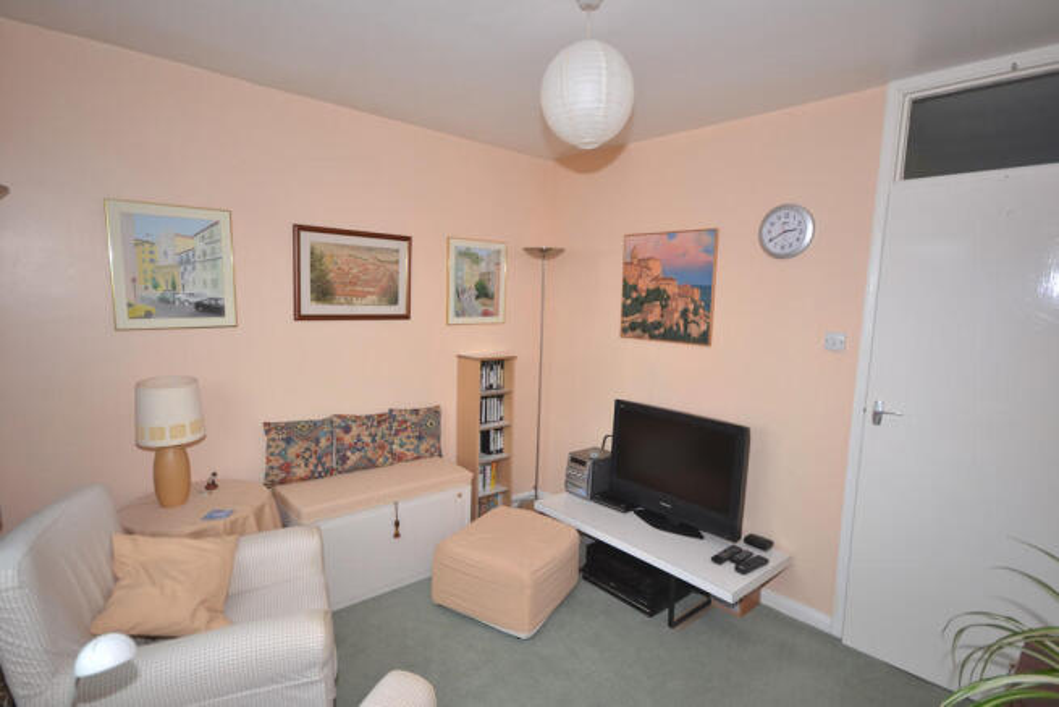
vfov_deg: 67.4
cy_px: 354
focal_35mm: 18
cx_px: 530
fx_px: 530
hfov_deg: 90.0
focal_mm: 12
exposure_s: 1/60
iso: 100
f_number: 4.5
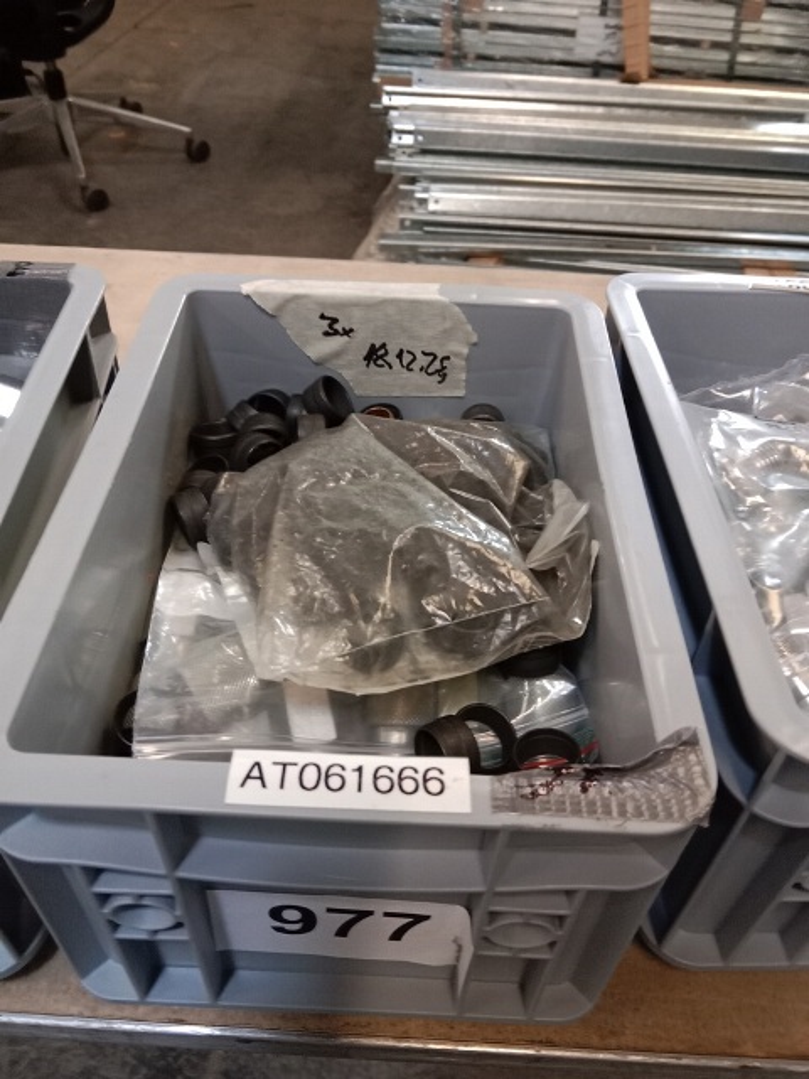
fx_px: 841
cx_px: 404
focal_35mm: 27
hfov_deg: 51.4
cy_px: 540
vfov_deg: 65.3
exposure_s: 1/16.7
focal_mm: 3.65
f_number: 2.2
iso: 970
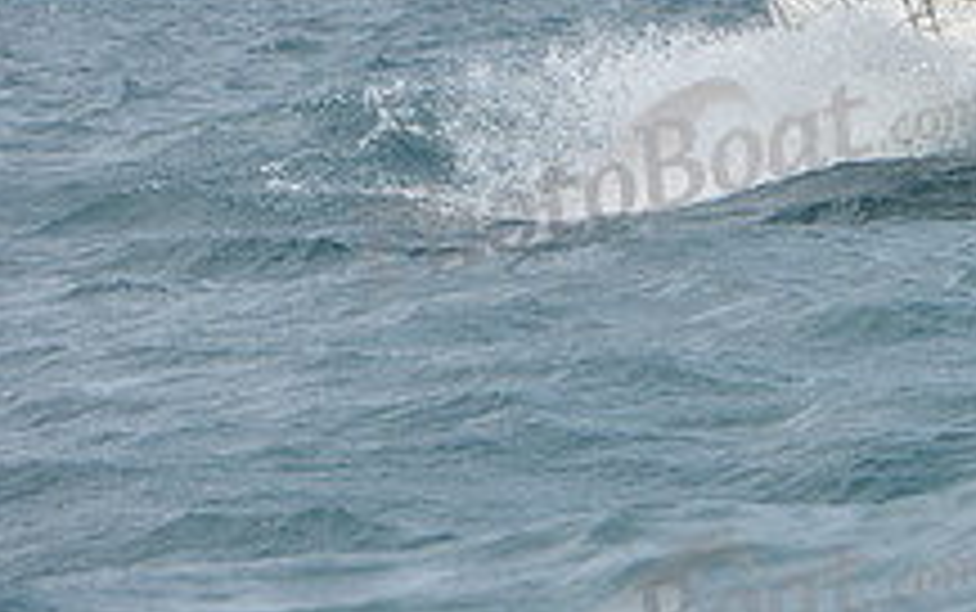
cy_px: -124
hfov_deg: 3.9
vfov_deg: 2.4
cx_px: 1223
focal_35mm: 544
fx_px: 14481
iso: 250
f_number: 10
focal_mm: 200
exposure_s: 1/800
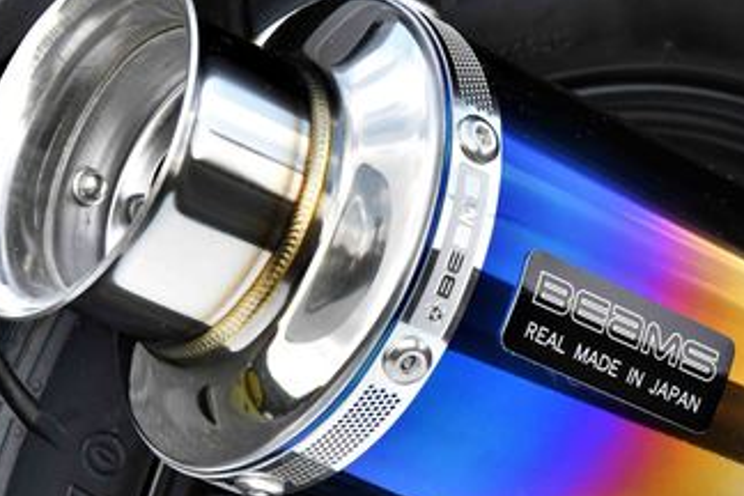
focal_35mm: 173
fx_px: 3575
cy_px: 364
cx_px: 735
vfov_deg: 7.9
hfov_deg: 11.8
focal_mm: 70
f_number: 13
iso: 800
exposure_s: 1/200
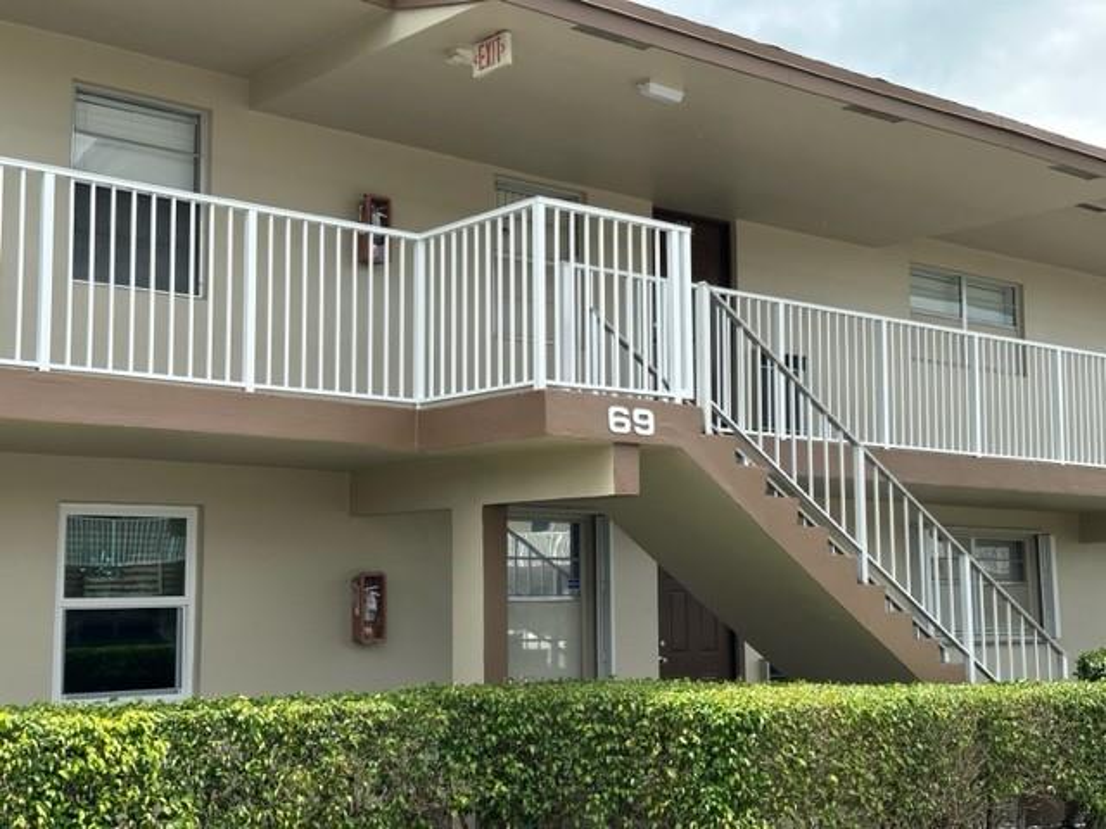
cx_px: 553
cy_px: 414
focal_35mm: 48
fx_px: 1534
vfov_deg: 30.3
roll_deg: +0.0
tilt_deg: +6.5
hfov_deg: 39.7
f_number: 1.78
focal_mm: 6.86
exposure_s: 1/1916
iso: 64
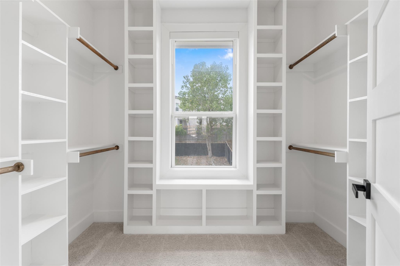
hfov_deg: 90.0
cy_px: 133
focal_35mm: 18
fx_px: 200
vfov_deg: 67.4
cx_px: 200
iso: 400
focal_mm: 18
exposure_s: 1/5
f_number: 10
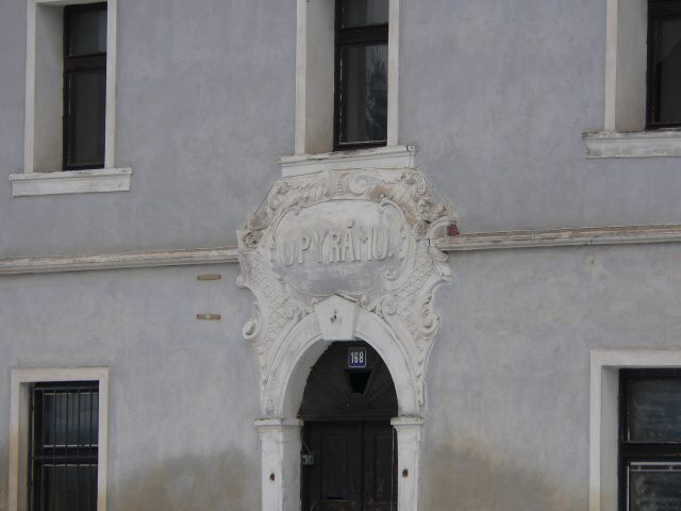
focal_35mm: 253
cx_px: 340
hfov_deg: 7.8
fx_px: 4977
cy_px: 256
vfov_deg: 5.9
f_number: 4
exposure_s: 1/400
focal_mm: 42
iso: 80
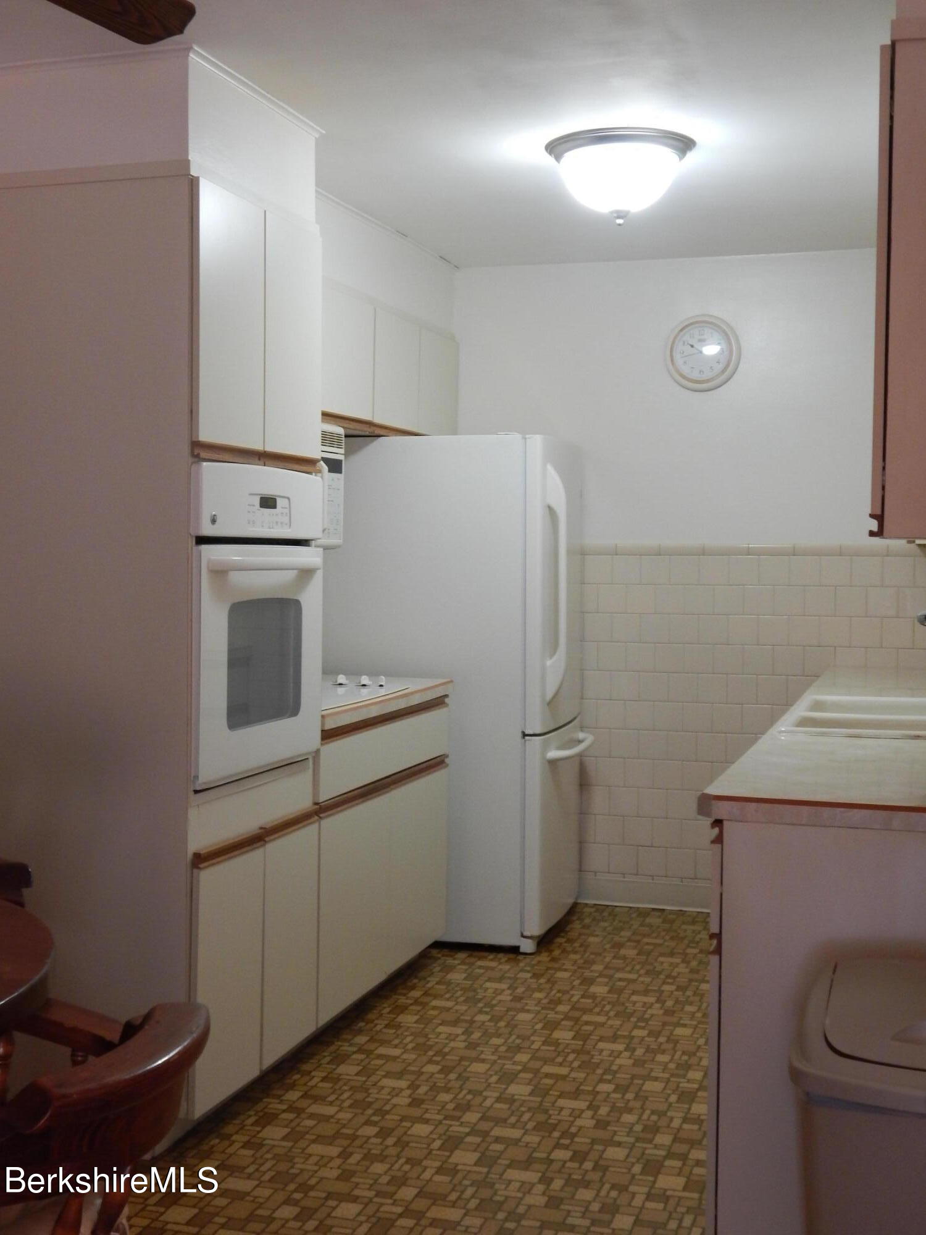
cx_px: 463
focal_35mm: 43
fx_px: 1534
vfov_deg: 43.9
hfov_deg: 33.6
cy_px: 618
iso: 320
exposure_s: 1/30
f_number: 3.6
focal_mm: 7.7
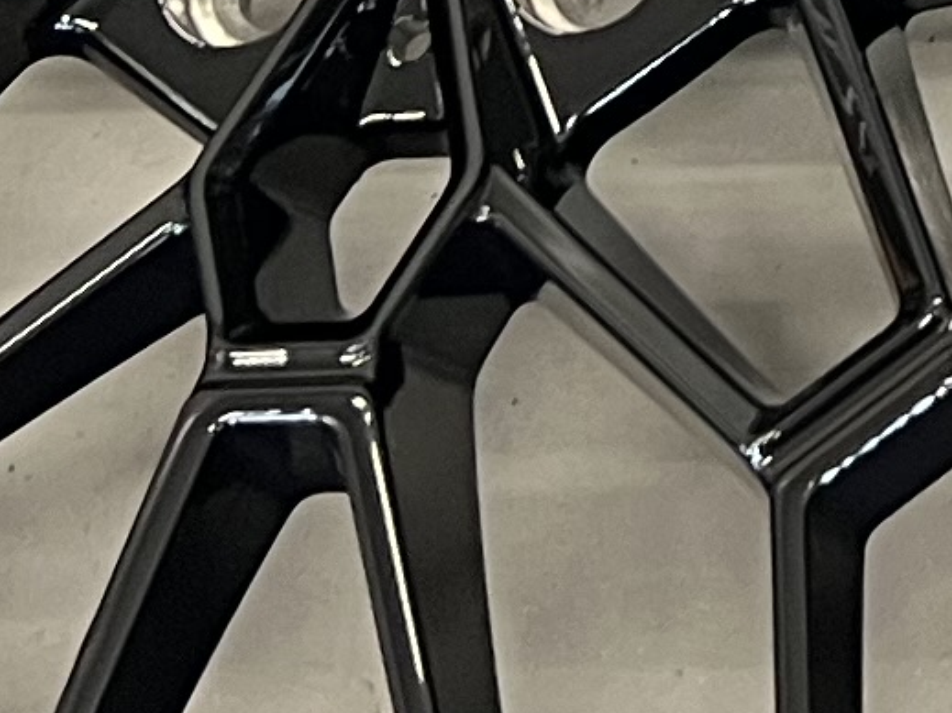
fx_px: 5554
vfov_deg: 6.8
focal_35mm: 202
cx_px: 1922
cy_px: -1245
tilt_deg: -64.7
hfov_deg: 9.2
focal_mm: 5.7
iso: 125
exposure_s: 1/88
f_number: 1.5
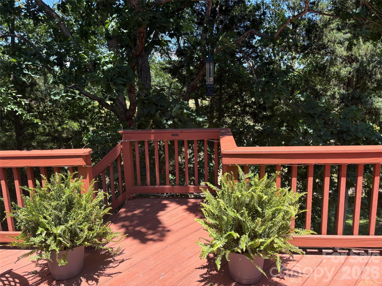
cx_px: 191
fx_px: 287
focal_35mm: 26
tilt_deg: -10.4
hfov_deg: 67.3
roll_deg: +2.1
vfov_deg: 53.1
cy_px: 143
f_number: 1.6
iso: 50
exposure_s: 1/673
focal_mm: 5.96
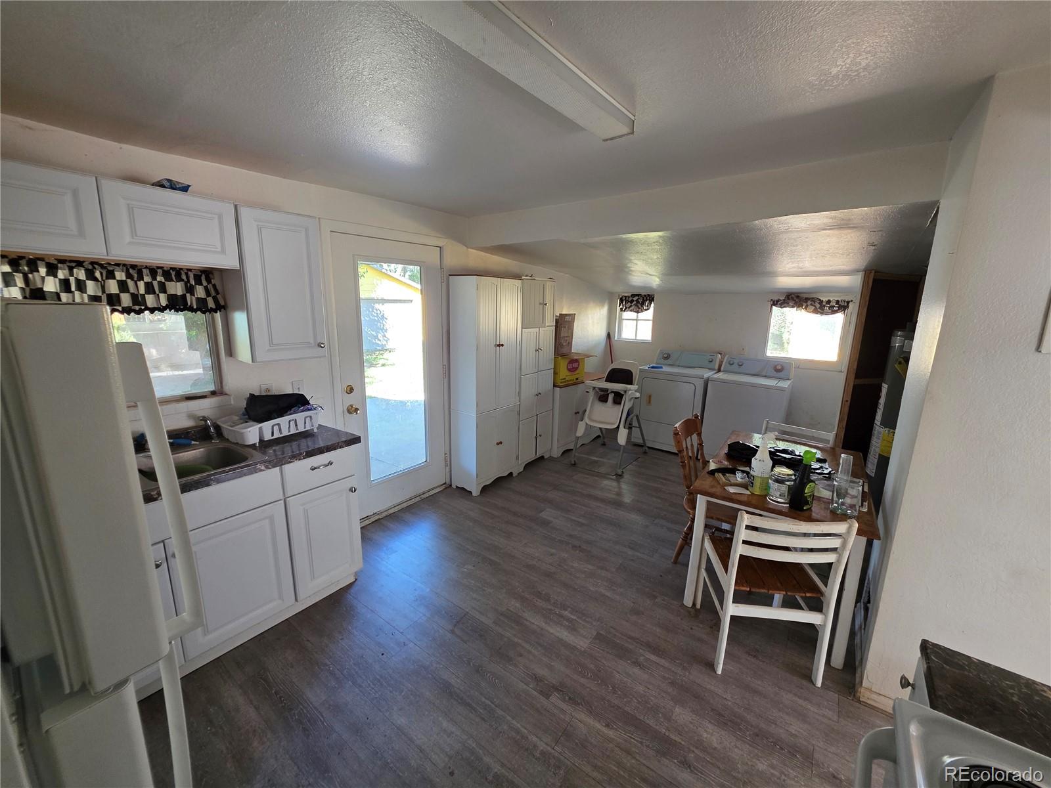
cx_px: 526
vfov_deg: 89.9
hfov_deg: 106.2
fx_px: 395
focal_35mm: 13
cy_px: 394
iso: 160
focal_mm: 2.2
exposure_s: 1/120
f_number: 1.9
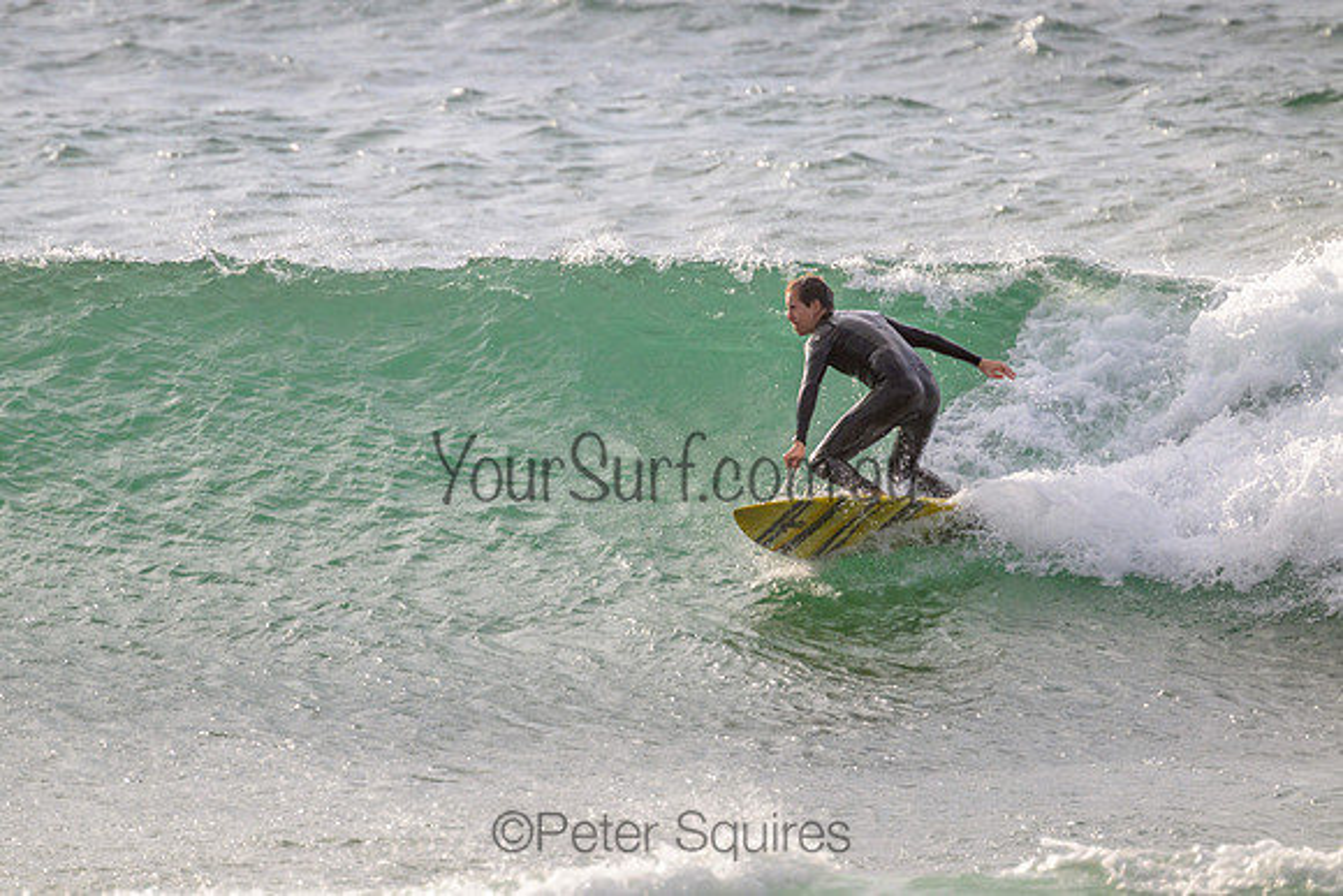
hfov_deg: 2.4
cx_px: 612
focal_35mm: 871
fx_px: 32494
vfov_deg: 1.6
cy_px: 408
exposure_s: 1/2000
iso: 720
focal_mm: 800
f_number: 11
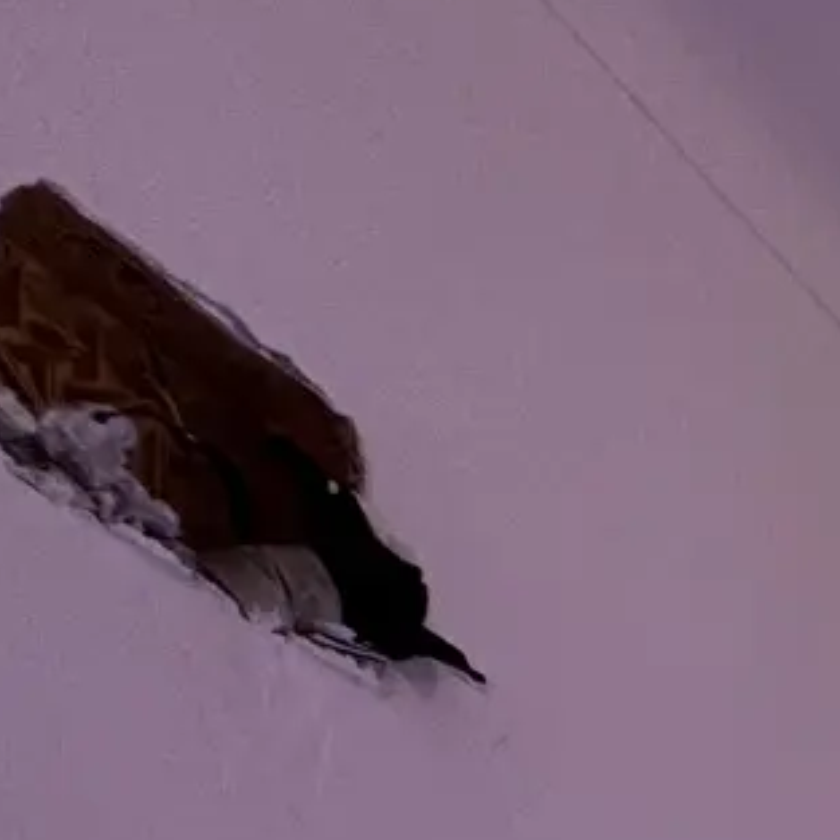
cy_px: 1825
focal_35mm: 76
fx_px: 2087
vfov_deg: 15.9
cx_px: 2236
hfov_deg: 13.2
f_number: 2.2
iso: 50
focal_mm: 2.22
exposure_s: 1/99
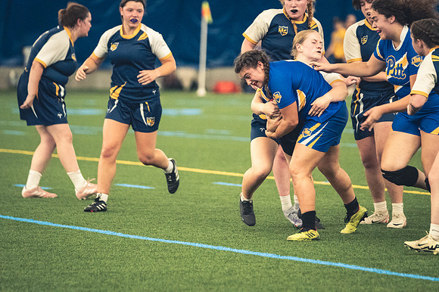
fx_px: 3656
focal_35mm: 300
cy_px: 146
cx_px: 220
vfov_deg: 4.6
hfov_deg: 6.9
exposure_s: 1/500
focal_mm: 200
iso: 12800
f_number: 2.8
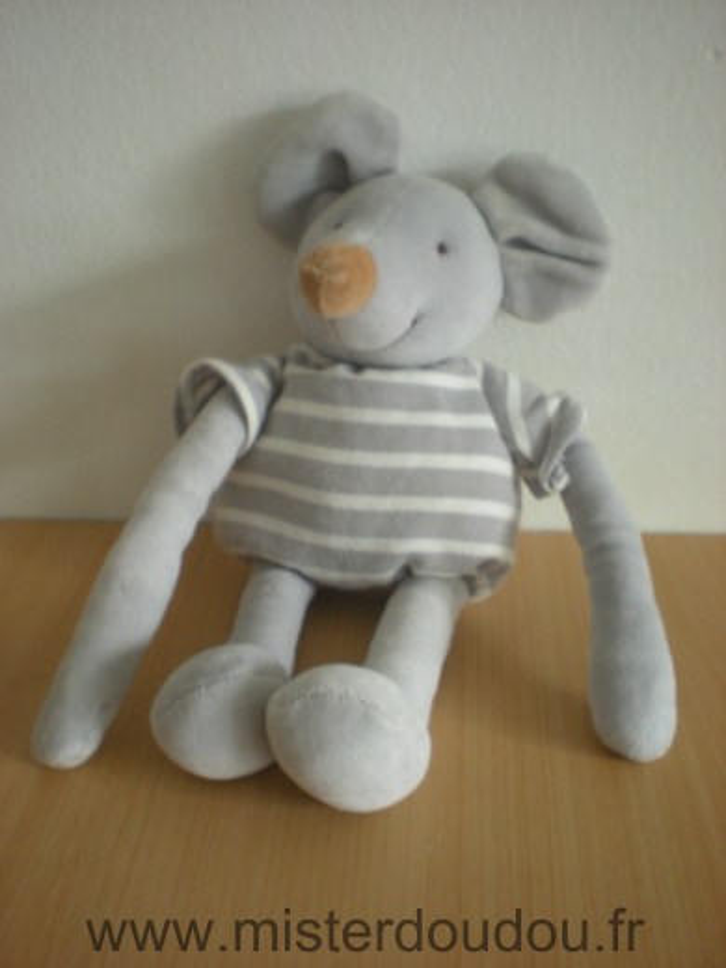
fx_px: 1063
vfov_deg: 49.0
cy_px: 484
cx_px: 363
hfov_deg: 37.7
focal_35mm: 38
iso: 200
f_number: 3.1
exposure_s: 1/10.3
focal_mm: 6.3
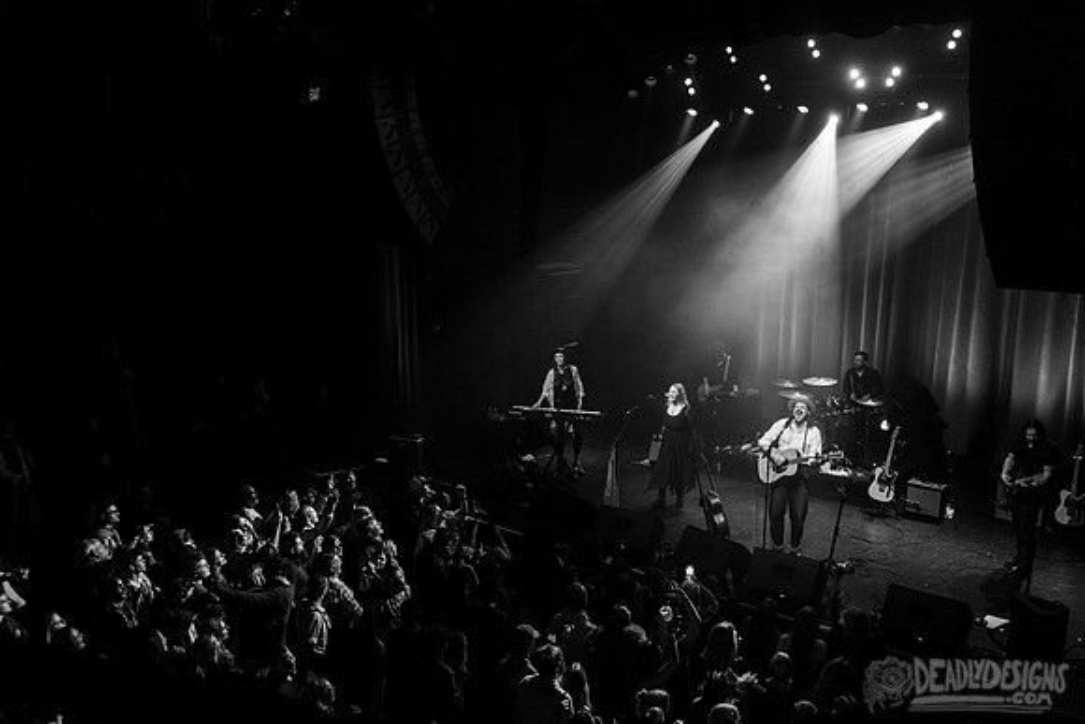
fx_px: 965
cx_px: 542
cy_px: 362
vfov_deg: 41.1
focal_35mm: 32
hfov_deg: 58.7
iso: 2500
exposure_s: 1/160
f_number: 3.2
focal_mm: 32
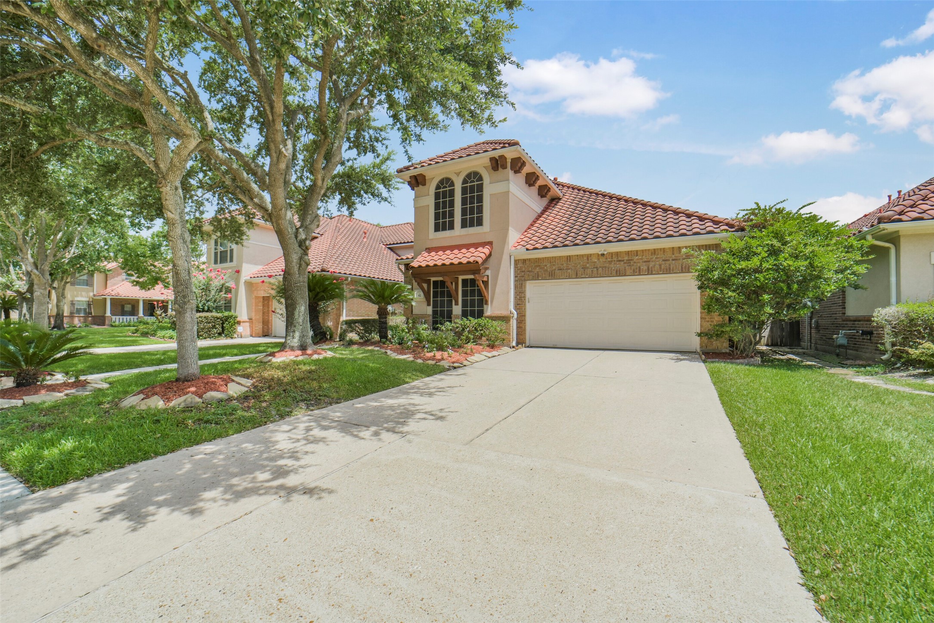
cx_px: 467
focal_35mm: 14
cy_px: 312
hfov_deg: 104.2
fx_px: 363
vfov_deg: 81.2
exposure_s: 1/640
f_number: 11
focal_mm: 14
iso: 500
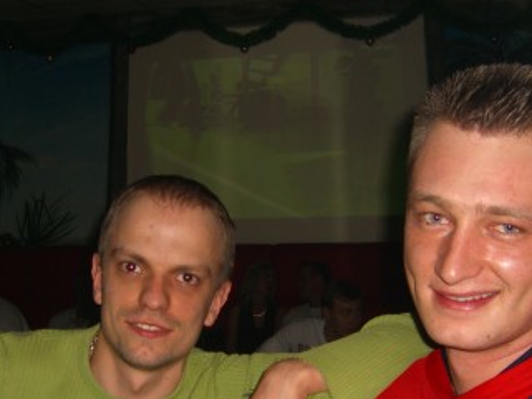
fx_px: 1092
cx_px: 247
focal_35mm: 71
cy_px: 318
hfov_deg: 27.4
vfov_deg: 20.5
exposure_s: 1/60
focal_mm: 7.9
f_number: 2.8
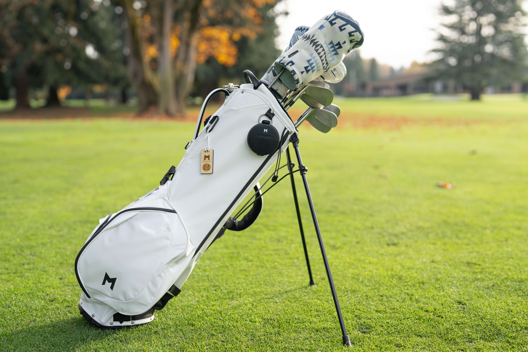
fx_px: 733
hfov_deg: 39.6
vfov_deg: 27.0
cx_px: 264
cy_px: 176
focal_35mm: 50
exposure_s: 1/400
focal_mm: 50
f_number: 2
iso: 100
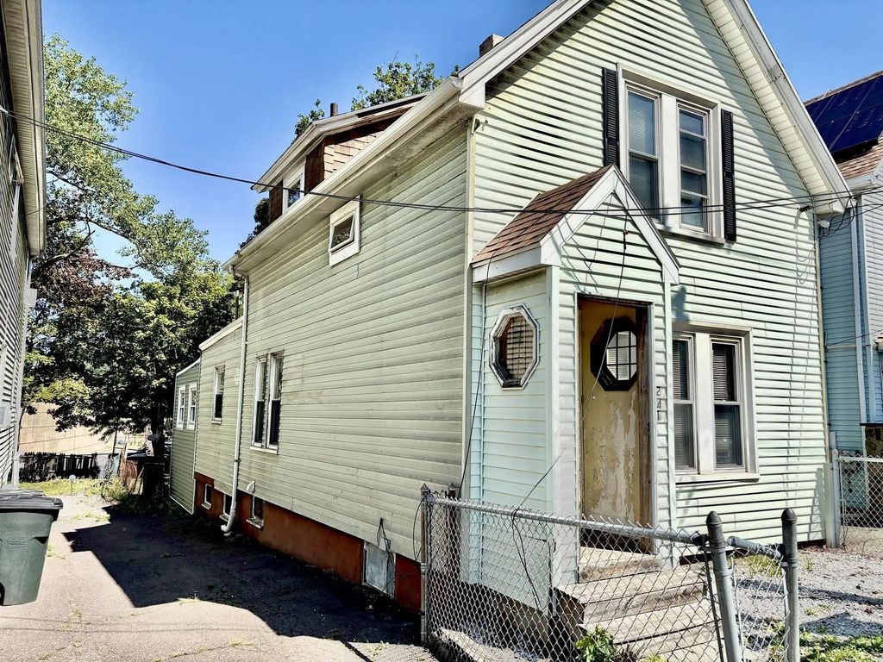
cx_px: 442
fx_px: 663
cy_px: 331
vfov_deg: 53.1
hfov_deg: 67.3
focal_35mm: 26
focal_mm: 5.96
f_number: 1.6
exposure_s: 1/4950
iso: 50
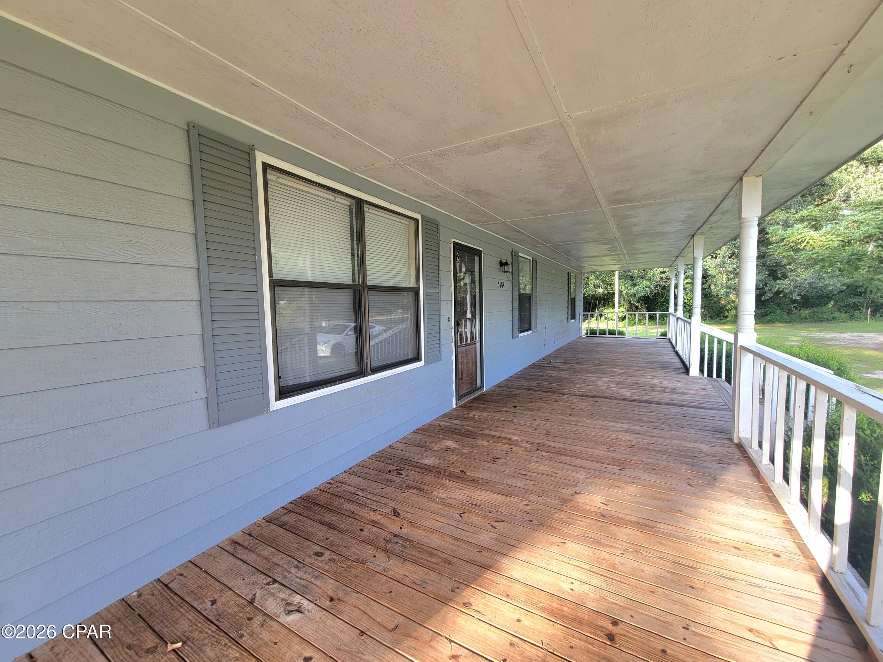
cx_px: 442
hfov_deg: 106.2
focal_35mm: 13
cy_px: 331
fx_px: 332
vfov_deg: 89.9
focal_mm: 2.2
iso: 50
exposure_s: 1/130
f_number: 2.2
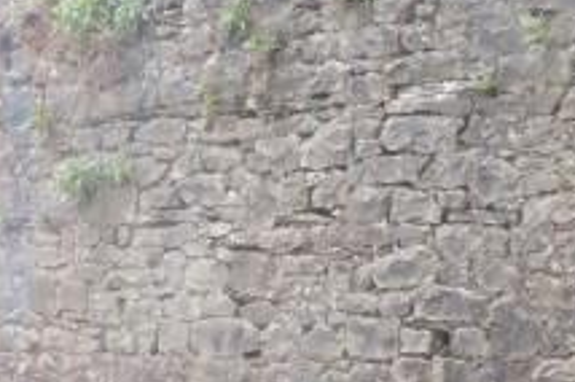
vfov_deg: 11.6
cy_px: 453
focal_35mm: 115
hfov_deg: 16.9
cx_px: -137
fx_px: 1834
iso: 1250
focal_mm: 16
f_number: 13
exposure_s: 1/160
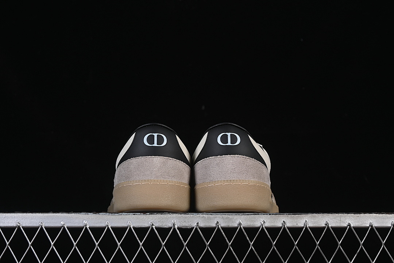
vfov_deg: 18.2
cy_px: 132
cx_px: 197
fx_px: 821
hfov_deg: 27.0
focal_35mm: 75
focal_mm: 50
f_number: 8
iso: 160
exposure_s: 1/80
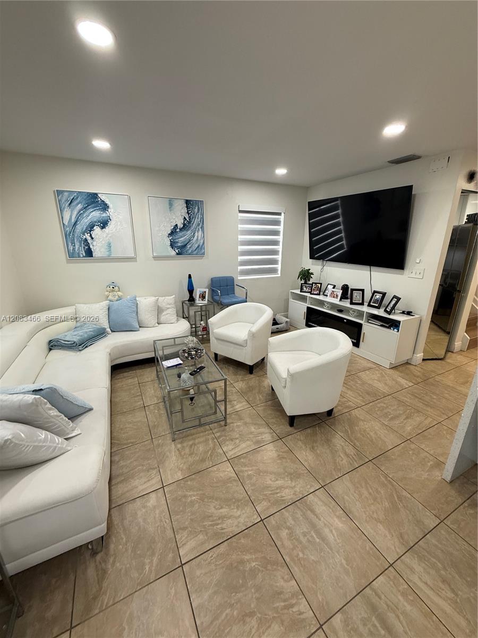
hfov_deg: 85.7
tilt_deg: -16.3
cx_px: 239
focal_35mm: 14
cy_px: 319
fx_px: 258
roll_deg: -0.7
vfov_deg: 102.1
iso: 160
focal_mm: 2.22
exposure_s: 1/99
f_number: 2.2
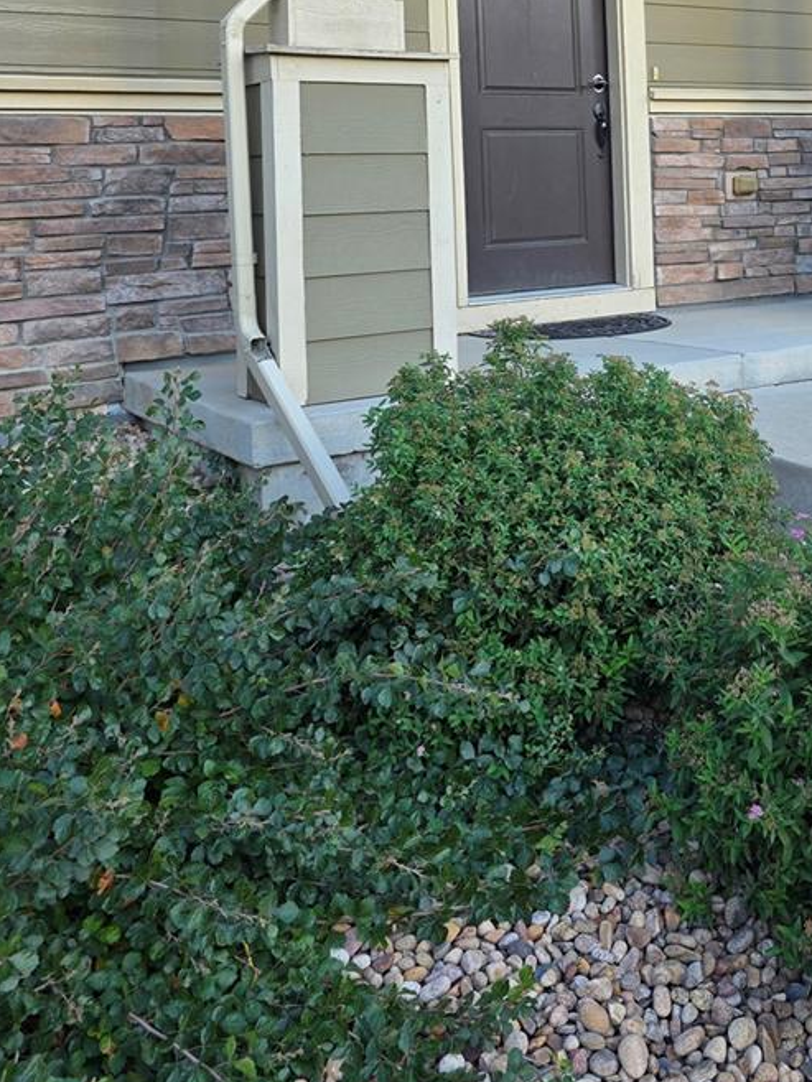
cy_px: 165
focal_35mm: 42
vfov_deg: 42.1
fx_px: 1313
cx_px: 710
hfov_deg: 32.8
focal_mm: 6.3
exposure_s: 1/120
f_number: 1.7
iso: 12
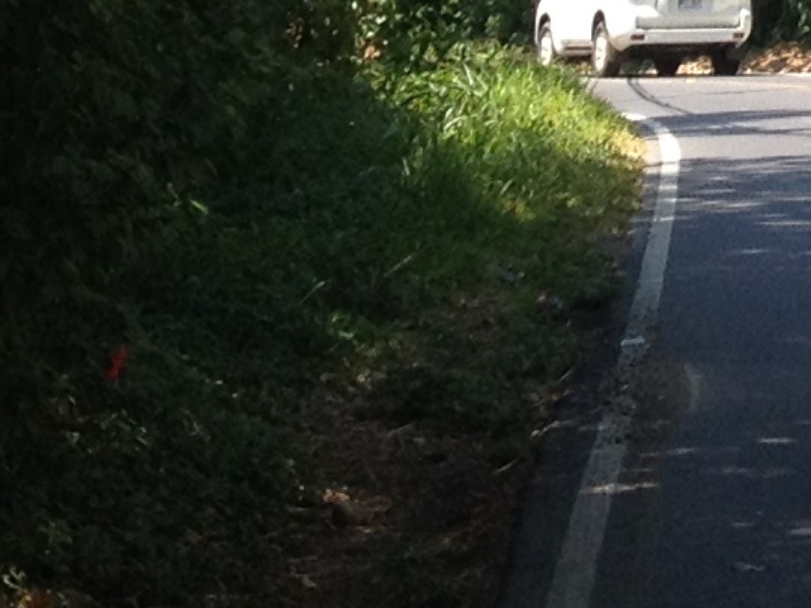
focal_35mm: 212
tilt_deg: +10.5
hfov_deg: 8.9
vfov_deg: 6.6
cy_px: -977
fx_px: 4966
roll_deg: -0.9
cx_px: 1544
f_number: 2.4
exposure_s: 1/403
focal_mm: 4.28
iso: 50
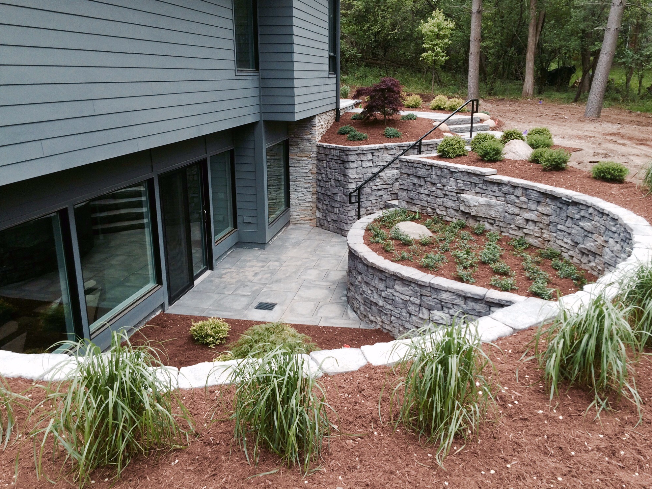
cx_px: 335
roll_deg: -0.5
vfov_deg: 46.8
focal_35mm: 30
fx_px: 565
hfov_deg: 60.0
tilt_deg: -17.6
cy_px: 241
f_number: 2.2
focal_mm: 4.15
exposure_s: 1/120
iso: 40
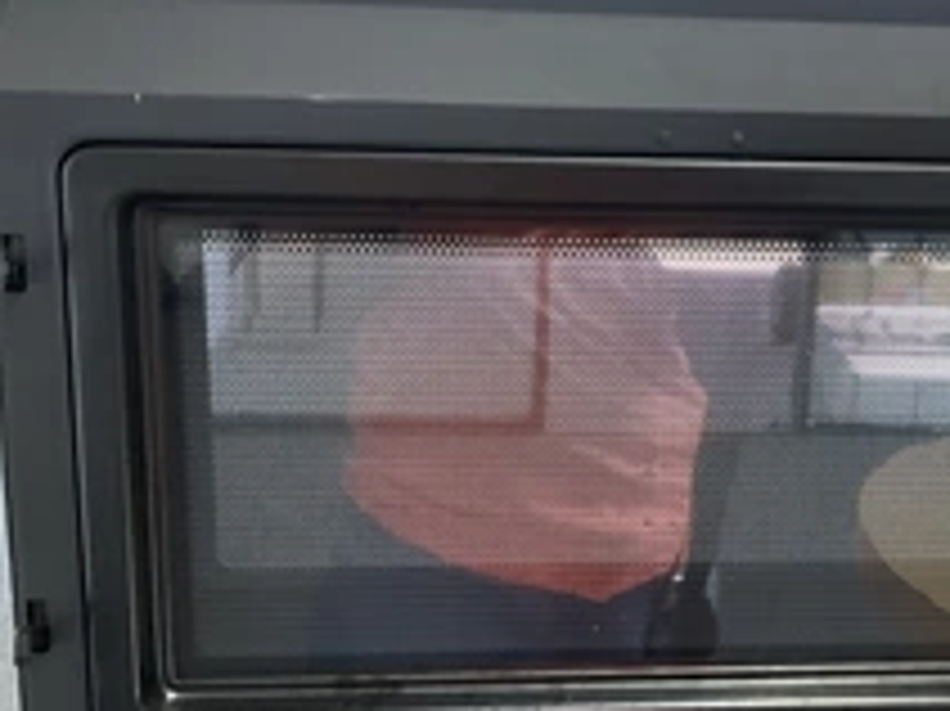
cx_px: 752
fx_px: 1509
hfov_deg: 34.0
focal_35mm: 55
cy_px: 346
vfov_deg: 26.5
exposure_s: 1/60
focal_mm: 3
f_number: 1.8
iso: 200
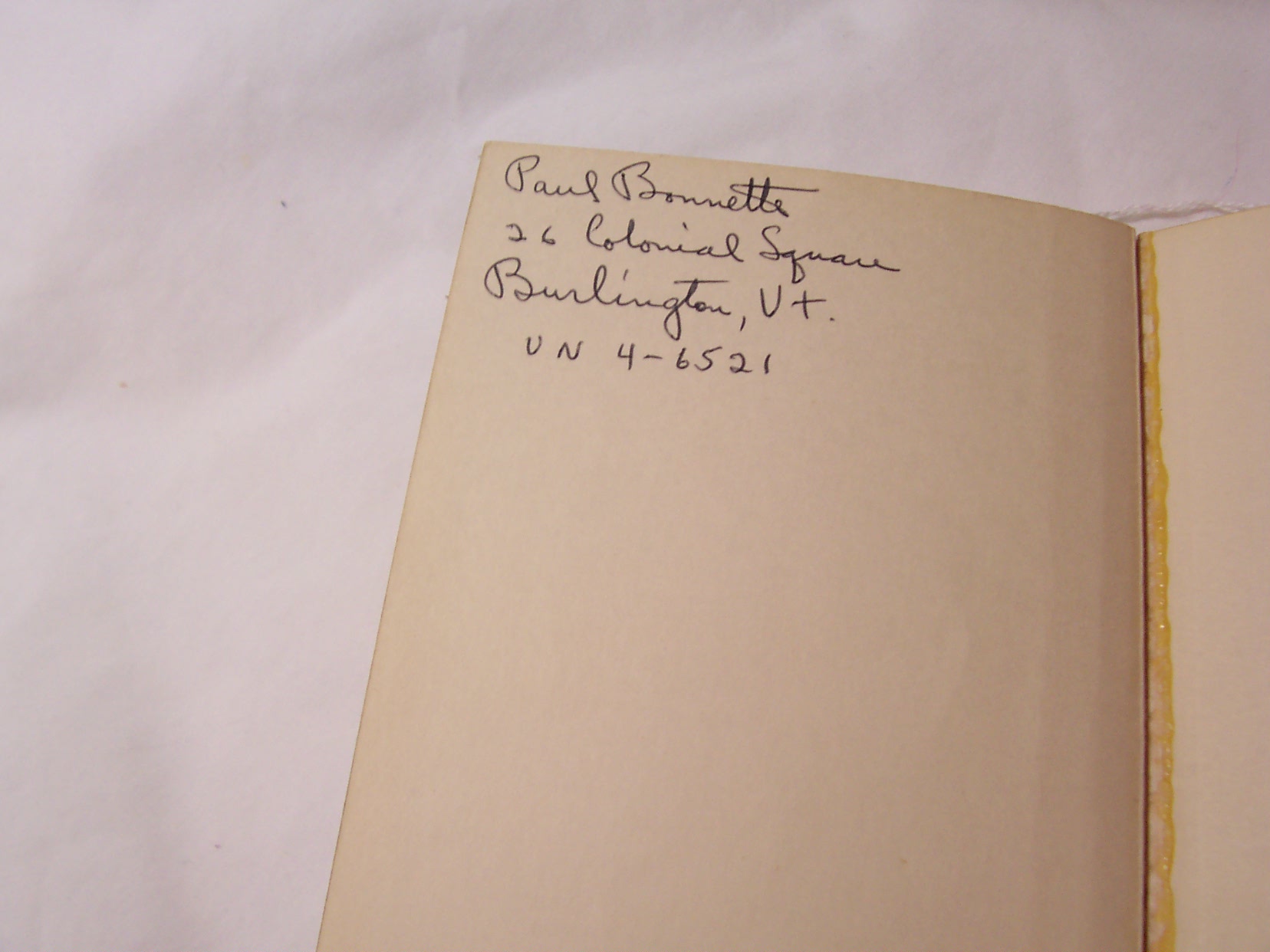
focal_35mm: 37
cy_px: 476
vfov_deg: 38.7
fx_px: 1357
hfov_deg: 50.1
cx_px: 635
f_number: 2.8
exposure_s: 1/30
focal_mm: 5.6
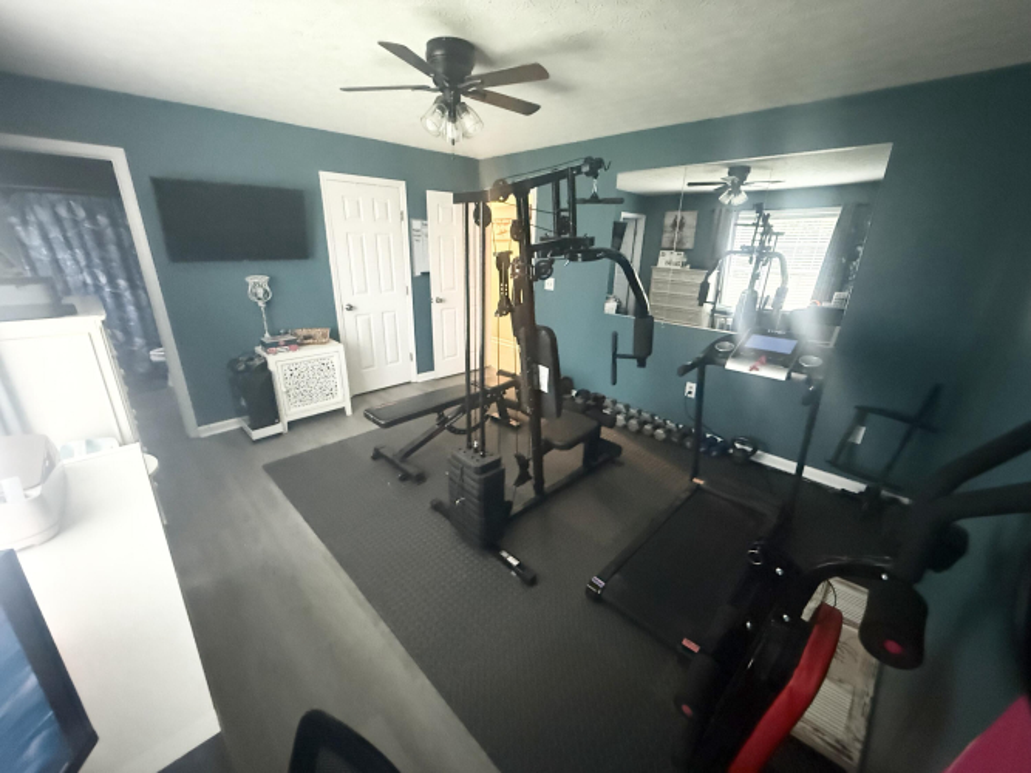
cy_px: 386
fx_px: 417
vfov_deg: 85.7
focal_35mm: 14
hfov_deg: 102.1
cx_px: 516
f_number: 2.2
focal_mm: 2.22
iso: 1600
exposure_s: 1/33
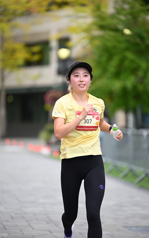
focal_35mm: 180
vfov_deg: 11.6
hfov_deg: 7.3
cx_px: 74
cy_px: 120
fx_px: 1169
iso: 640
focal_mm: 175
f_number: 2.8
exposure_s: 1/2000
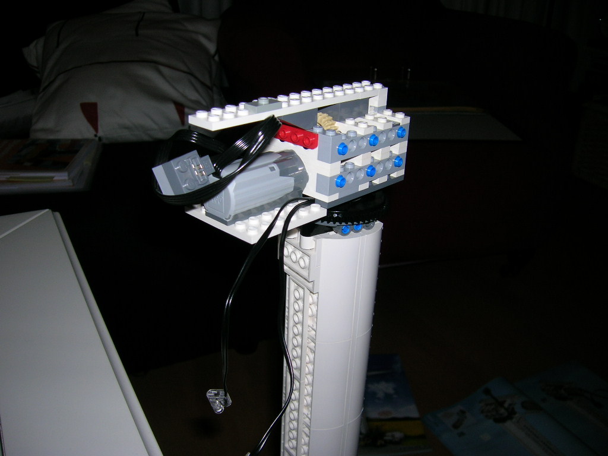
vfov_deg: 41.8
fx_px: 597
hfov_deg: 54.0
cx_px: 304
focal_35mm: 34
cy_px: 228
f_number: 2.9
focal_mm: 5.7
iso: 50
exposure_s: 1/60.1
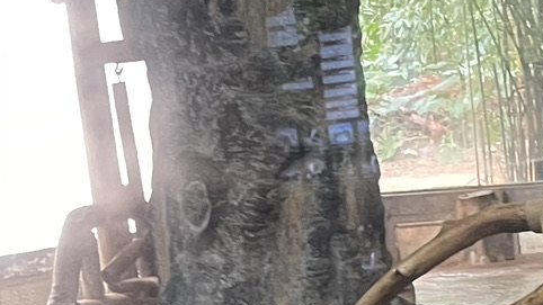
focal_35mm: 113
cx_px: 379
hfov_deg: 18.9
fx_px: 1627
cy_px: 613
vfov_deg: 9.9
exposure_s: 1/60
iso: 250
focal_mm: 5.1
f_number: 1.6
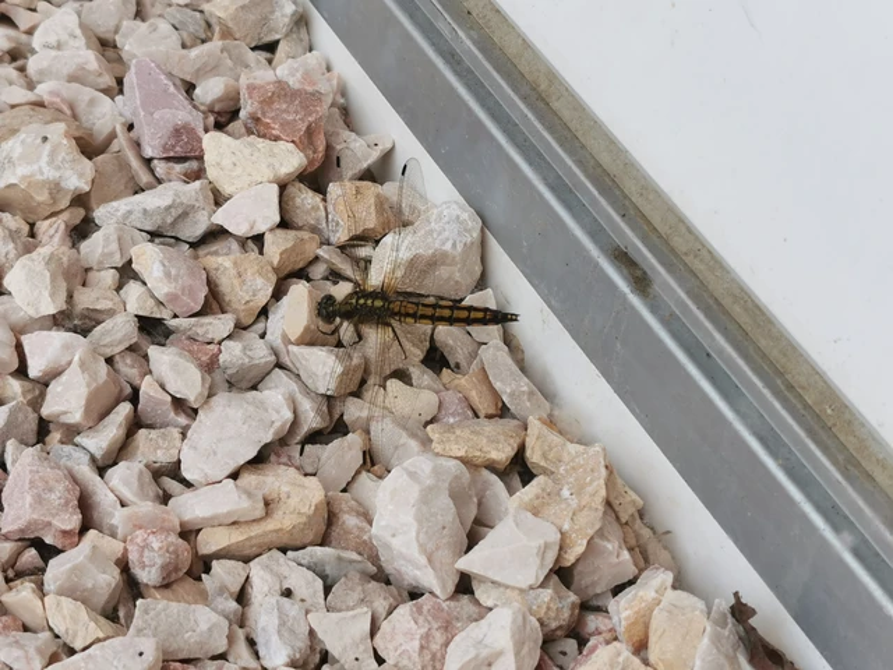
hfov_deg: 24.7
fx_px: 2038
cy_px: 335
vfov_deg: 18.7
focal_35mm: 79
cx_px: 446
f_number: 1.6
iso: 50
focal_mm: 5.56
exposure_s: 1/2141
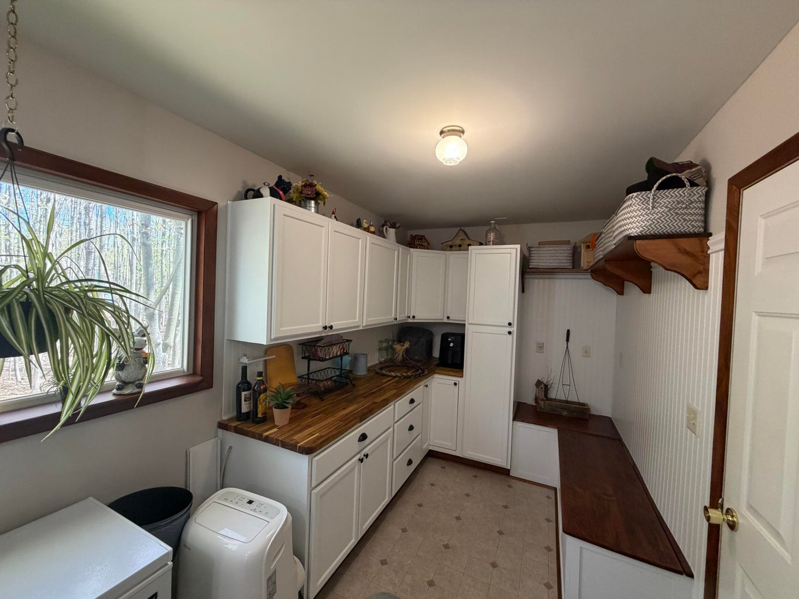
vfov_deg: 85.7
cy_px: 300
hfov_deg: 102.1
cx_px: 400
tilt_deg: -0.4
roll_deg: -1.3
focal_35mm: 14
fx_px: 323
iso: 200
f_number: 2.2
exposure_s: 1/60
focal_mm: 2.22
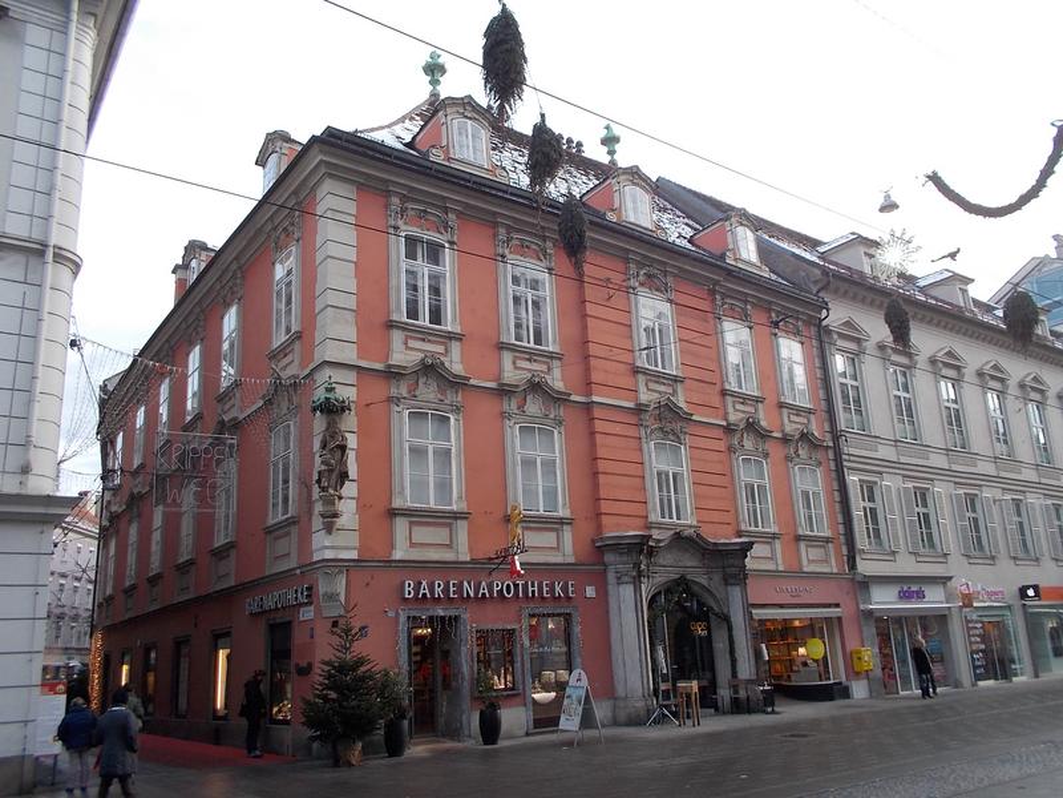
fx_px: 891
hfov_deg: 61.7
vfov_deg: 48.2
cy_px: 399
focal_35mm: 29
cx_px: 532
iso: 80
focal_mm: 4.1
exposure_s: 1/100
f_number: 3.3
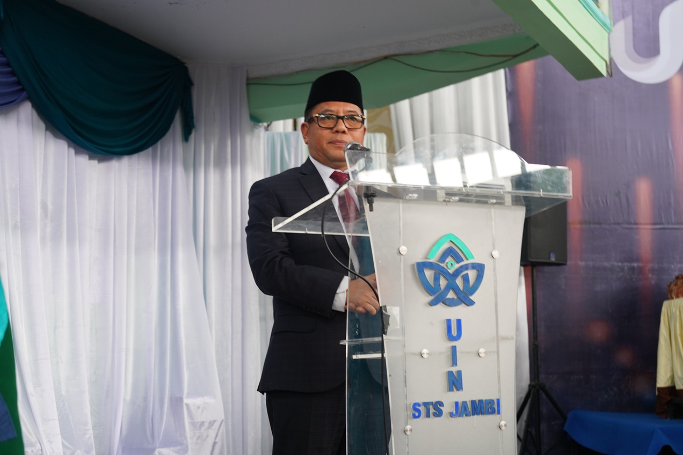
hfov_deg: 33.4
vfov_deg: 22.6
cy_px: 228
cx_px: 342
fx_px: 1138
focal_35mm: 60
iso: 800
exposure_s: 1/50
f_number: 5.6
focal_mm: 60
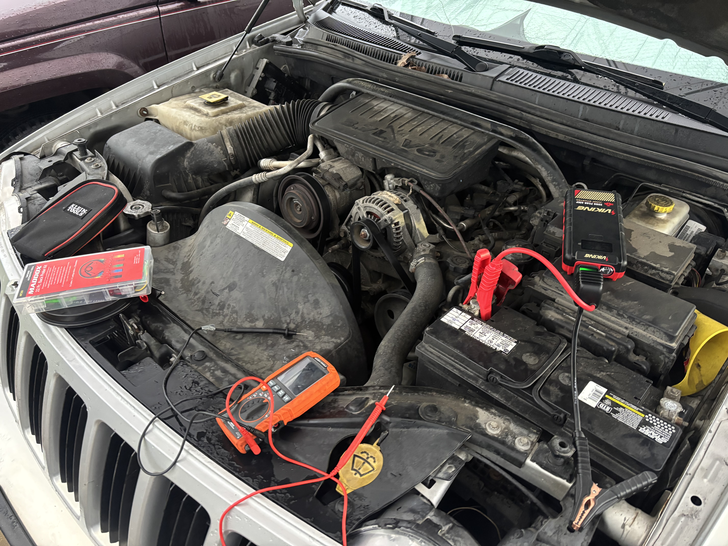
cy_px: 273
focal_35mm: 26
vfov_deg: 53.1
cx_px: 364
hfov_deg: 67.3
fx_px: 547
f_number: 1.6
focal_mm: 5.96
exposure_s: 1/40
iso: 640
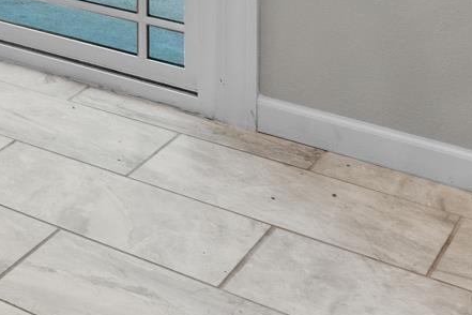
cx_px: -549
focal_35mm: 85
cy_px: -362
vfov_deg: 13.3
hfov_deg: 16.3
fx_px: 1114
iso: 320
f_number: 7.1
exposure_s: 1/4
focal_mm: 10
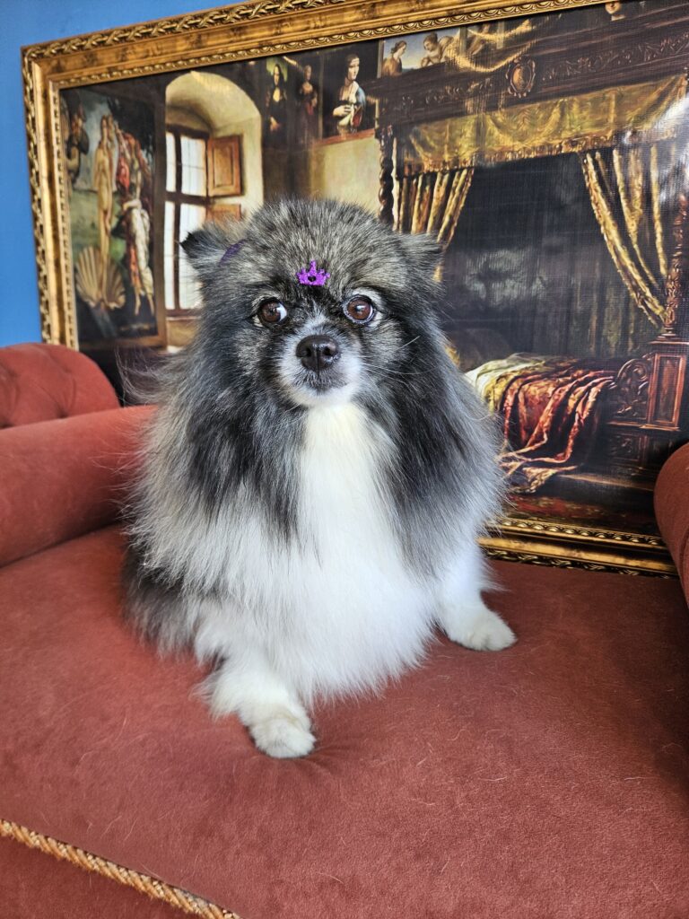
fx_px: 610
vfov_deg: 73.9
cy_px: 460
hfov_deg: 58.9
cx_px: 344
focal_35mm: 23
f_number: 1.8
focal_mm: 5.4
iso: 50
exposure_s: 1/120
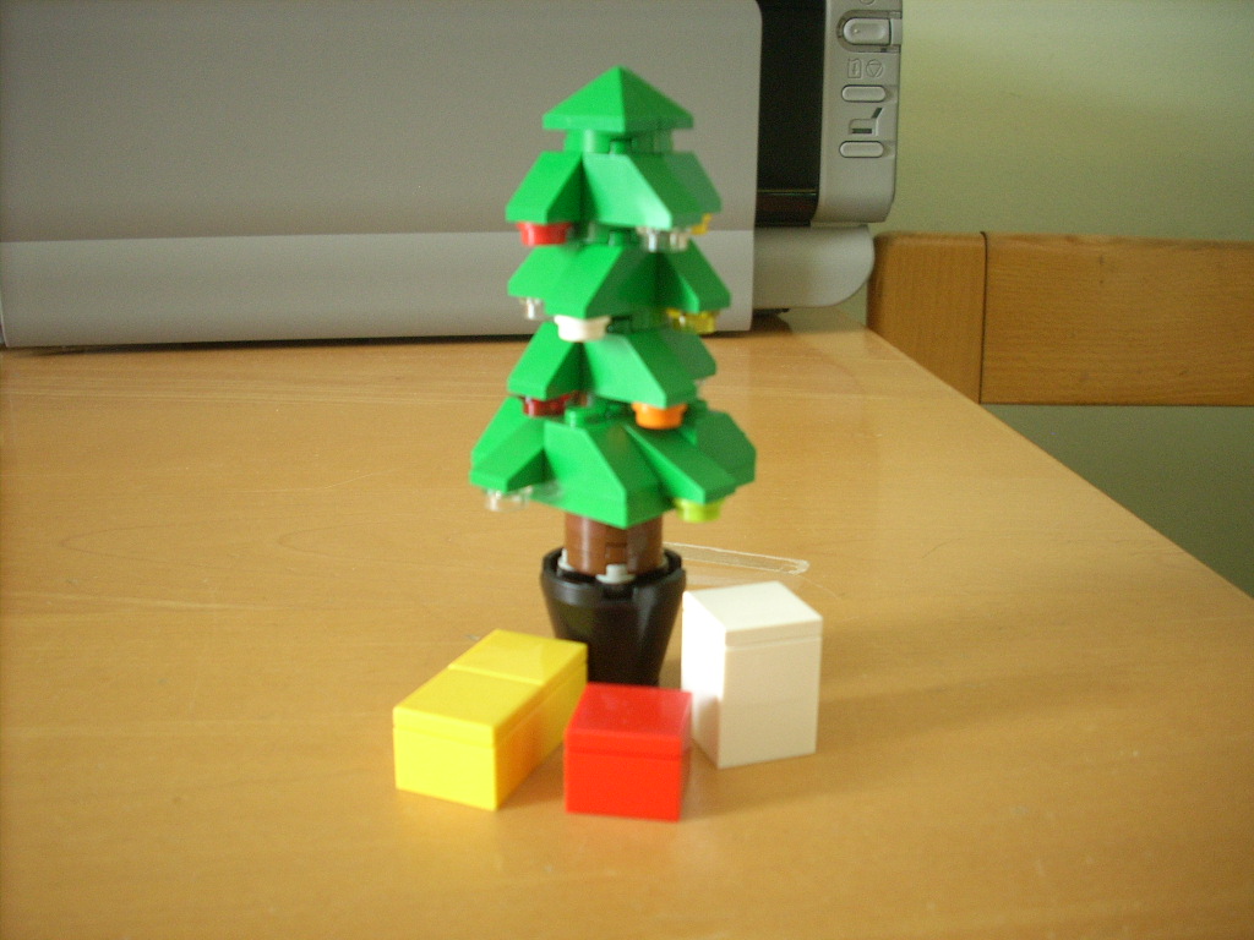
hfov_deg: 50.1
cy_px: 470
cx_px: 627
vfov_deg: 38.7
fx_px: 1340
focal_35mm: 37
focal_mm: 6.2
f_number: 2.8
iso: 191
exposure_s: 1/30
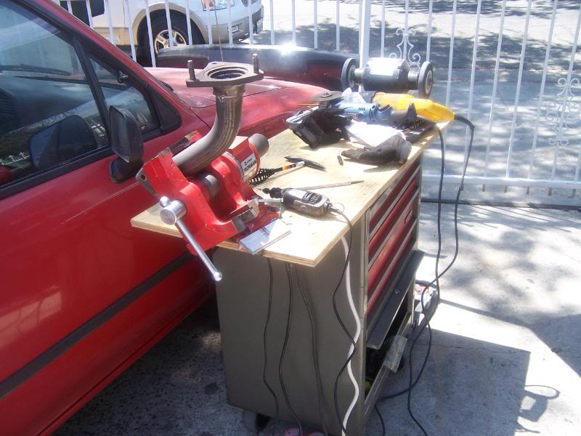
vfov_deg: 42.9
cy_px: 218
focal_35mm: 33
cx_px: 290
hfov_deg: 55.4
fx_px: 554
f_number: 3.4
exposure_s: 1/180
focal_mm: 5.5
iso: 80
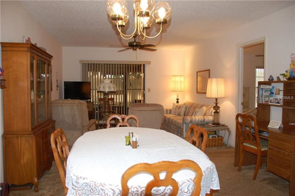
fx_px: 221
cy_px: 98
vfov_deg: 47.8
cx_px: 148
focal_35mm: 27
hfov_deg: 67.4
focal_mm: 18
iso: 400
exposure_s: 1/60
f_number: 3.5
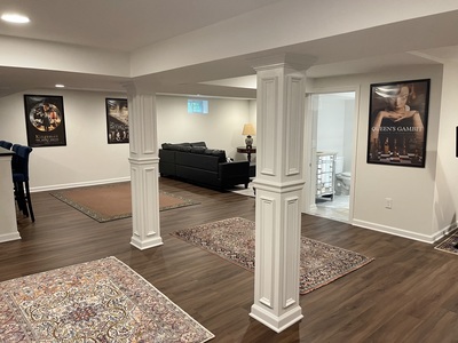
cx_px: 229
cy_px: 172
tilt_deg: -8.4
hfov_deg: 67.3
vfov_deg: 53.1
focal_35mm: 26
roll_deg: -0.1
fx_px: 344
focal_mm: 5.1
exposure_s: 1/60
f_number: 1.6
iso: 320
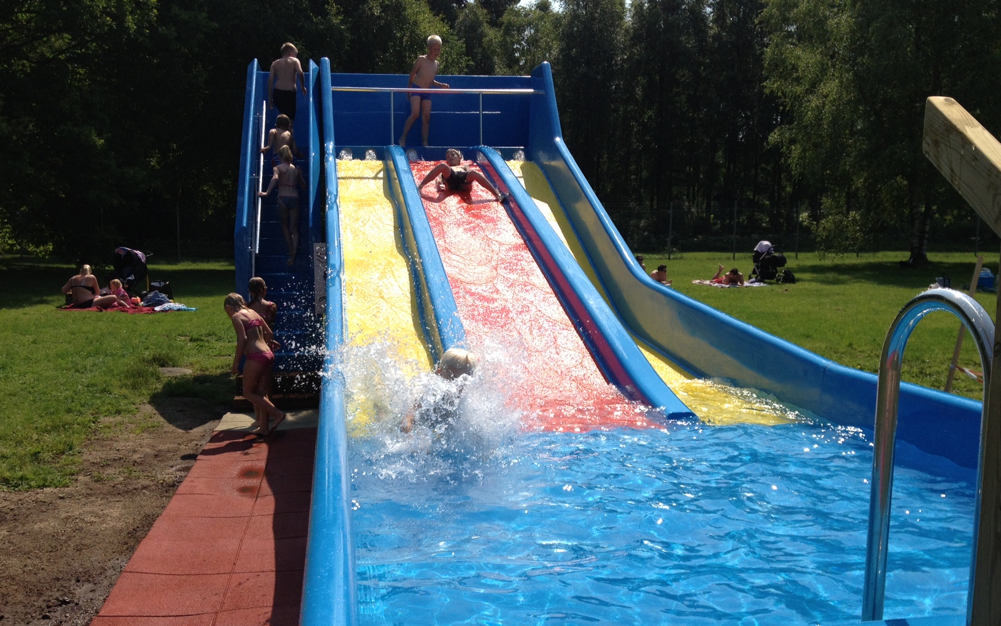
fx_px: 1037
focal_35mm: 38
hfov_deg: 51.5
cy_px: 370
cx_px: 499
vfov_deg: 33.5
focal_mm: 4.28
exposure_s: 1/2123
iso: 50
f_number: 2.4
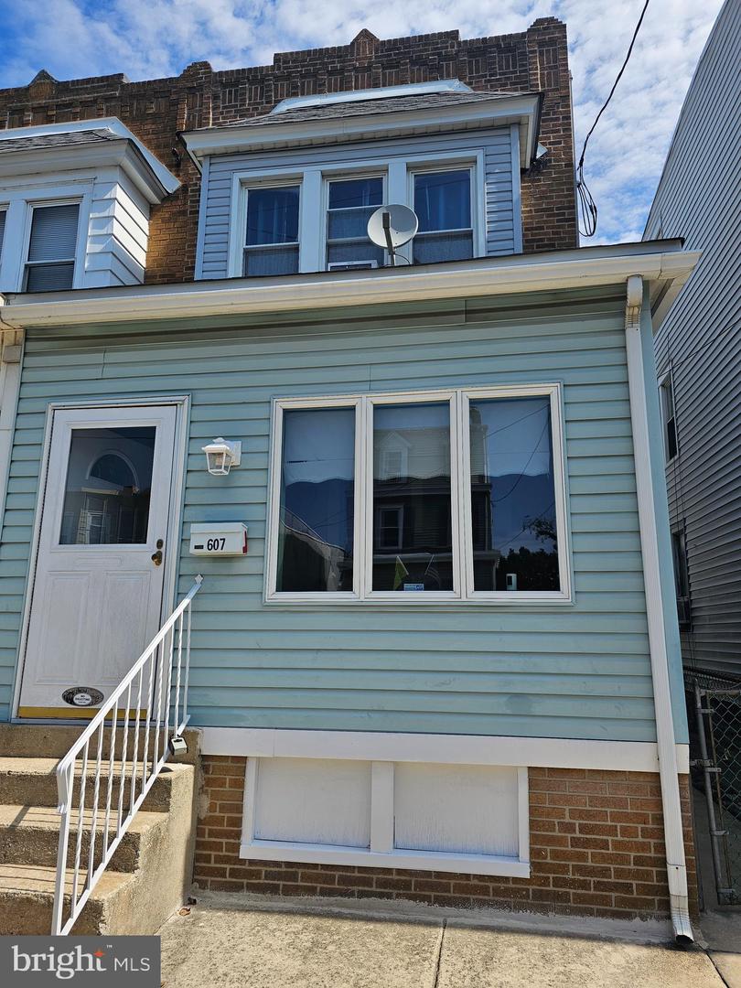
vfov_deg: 73.9
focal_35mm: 23
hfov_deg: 58.9
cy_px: 494
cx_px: 370
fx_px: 656
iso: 20
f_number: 1.7
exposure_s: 1/1238
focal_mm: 6.3
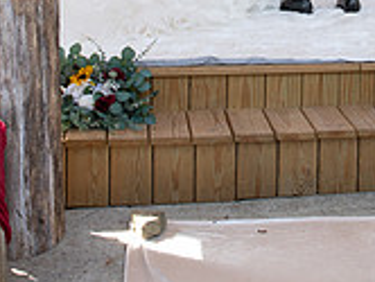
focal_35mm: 88
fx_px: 955
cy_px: -143
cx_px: 286
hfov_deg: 22.0
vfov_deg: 15.5
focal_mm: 24
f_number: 4.5
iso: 320
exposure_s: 1/250
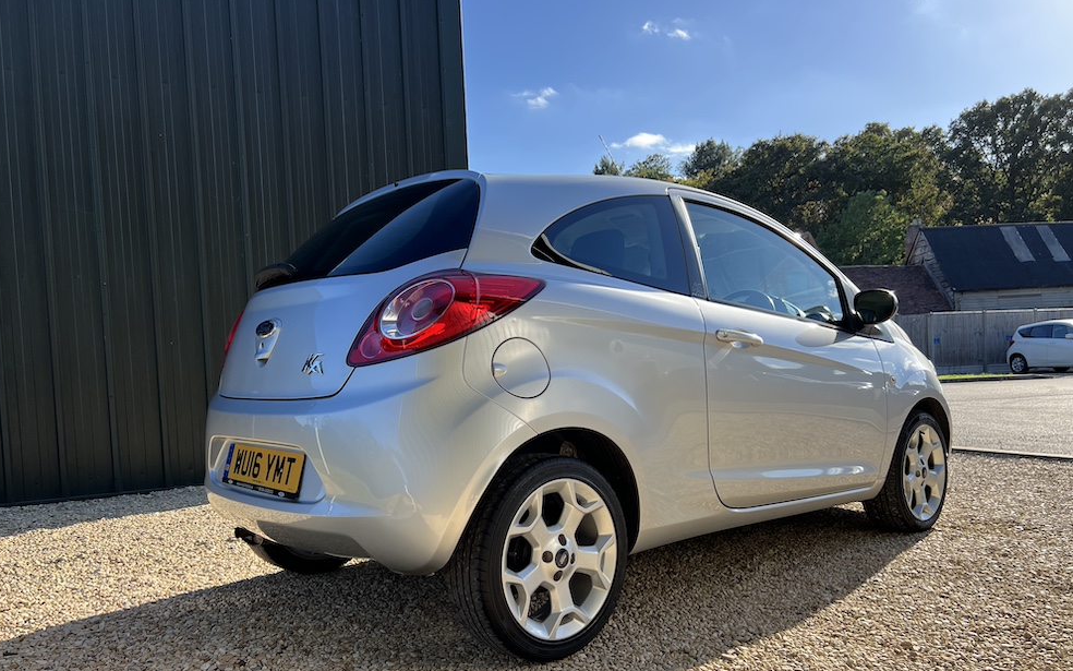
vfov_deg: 44.4
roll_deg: +3.1
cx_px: 529
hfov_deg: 66.5
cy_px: 387
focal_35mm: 28
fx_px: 819
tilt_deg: -3.3
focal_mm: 5.7
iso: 50
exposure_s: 1/1645
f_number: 1.5
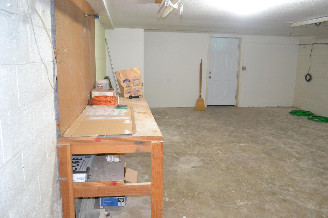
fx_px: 273
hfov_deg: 61.9
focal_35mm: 30
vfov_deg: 43.6
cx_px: 164
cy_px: 109
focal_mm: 20
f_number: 3.8
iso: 1000
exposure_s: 1/60
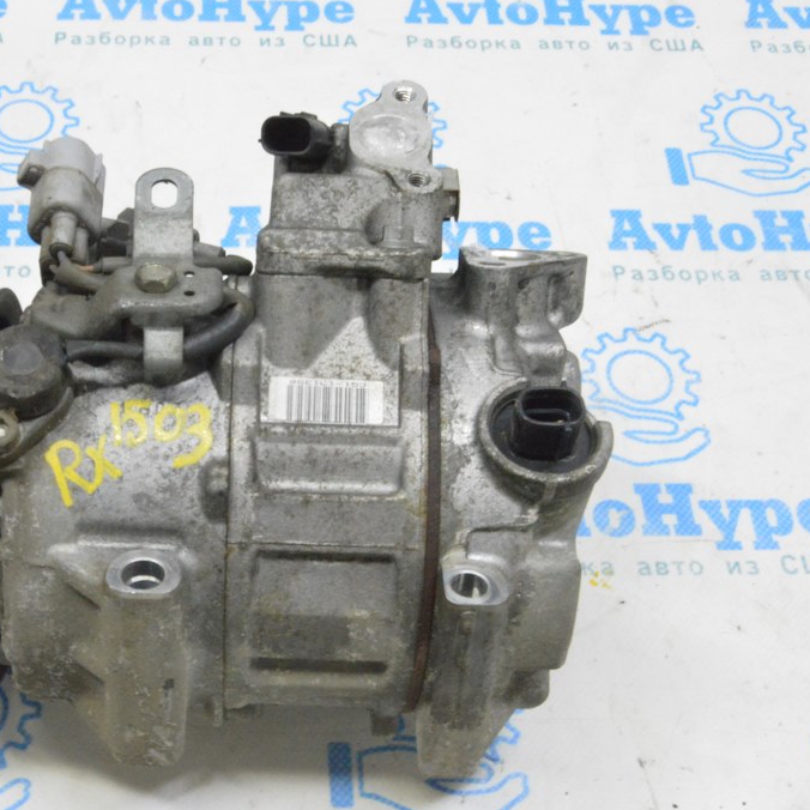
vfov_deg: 31.6
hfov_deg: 31.3
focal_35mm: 54
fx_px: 1430
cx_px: 241
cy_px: 404
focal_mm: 28
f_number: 20
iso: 6400
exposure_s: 1/15
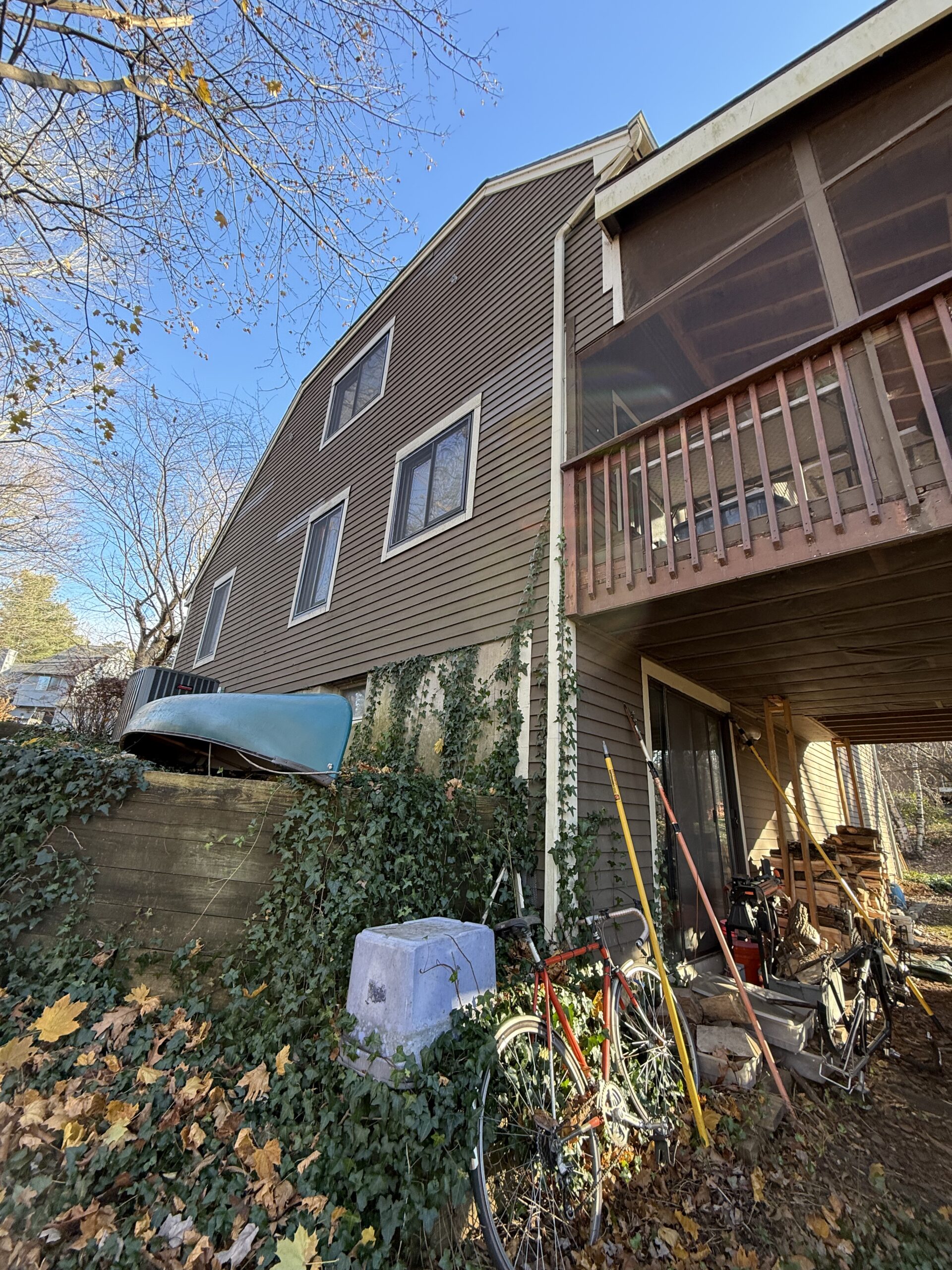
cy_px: 635
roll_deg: -4.3
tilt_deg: +19.7
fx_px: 513
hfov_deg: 85.7
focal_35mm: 14
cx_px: 476
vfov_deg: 102.1
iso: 80
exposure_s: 1/99
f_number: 2.2
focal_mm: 2.22
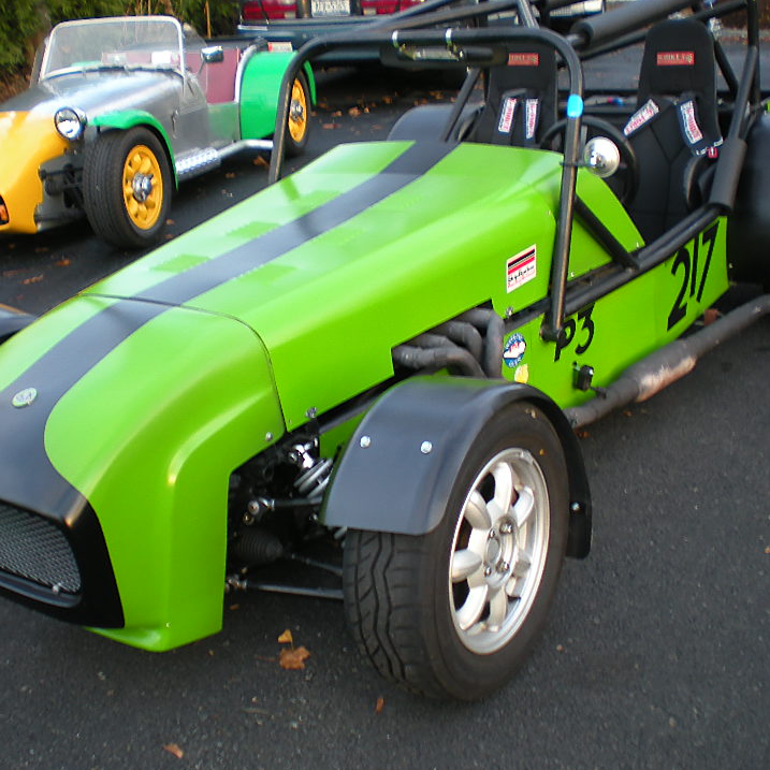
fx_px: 1208
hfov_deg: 35.4
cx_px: 395
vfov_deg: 35.4
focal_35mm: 48
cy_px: 380
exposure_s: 1/20.4
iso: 64
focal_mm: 6.3
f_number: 3.1
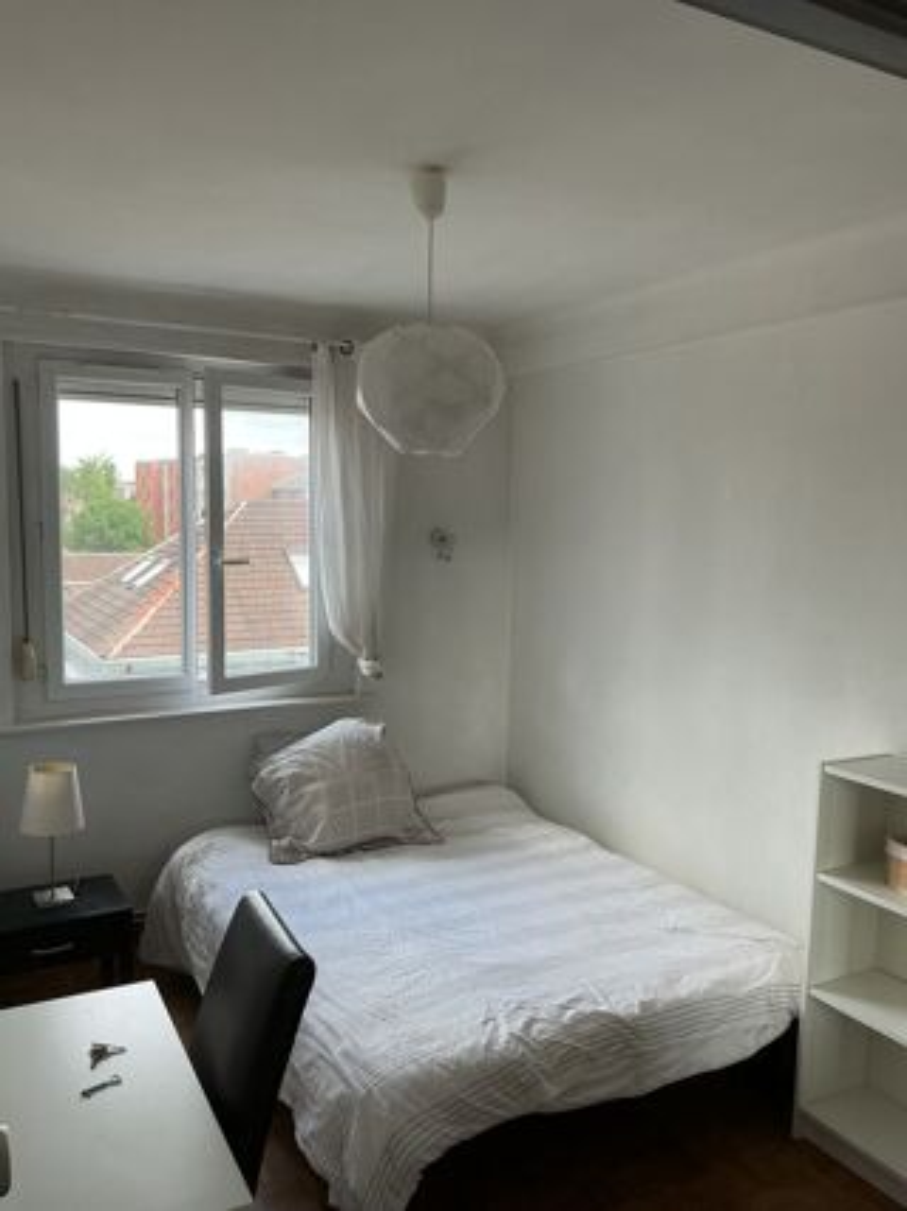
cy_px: 606
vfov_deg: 61.7
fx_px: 1014
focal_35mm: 29
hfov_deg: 48.2
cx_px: 454
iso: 32
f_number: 1.8
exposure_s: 1/100
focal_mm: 3
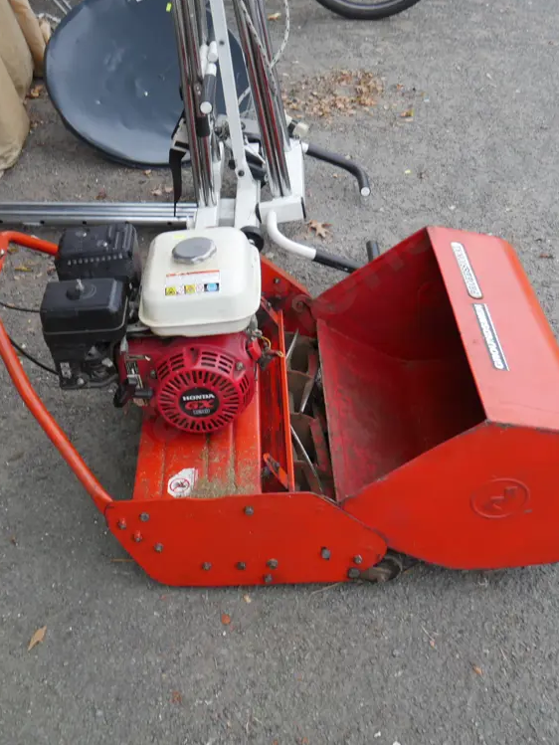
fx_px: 883
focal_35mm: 41
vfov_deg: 45.8
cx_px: 214
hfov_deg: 35.0
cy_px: 379
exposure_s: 1/60
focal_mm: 15
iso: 320
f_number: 3.6
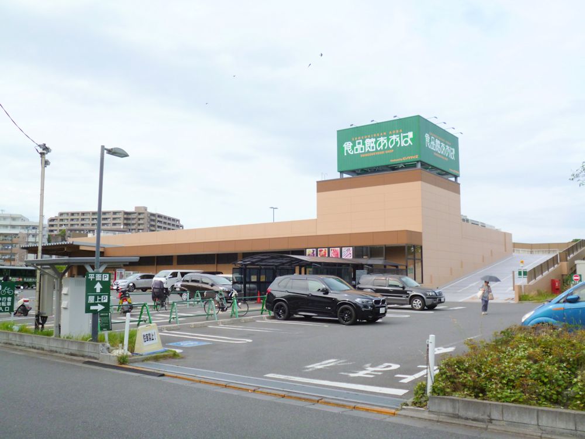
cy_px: 220
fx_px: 541
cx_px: 292
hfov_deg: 56.8
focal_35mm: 32
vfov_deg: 44.2
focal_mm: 5.7
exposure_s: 1/1000
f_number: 2.9
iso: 100
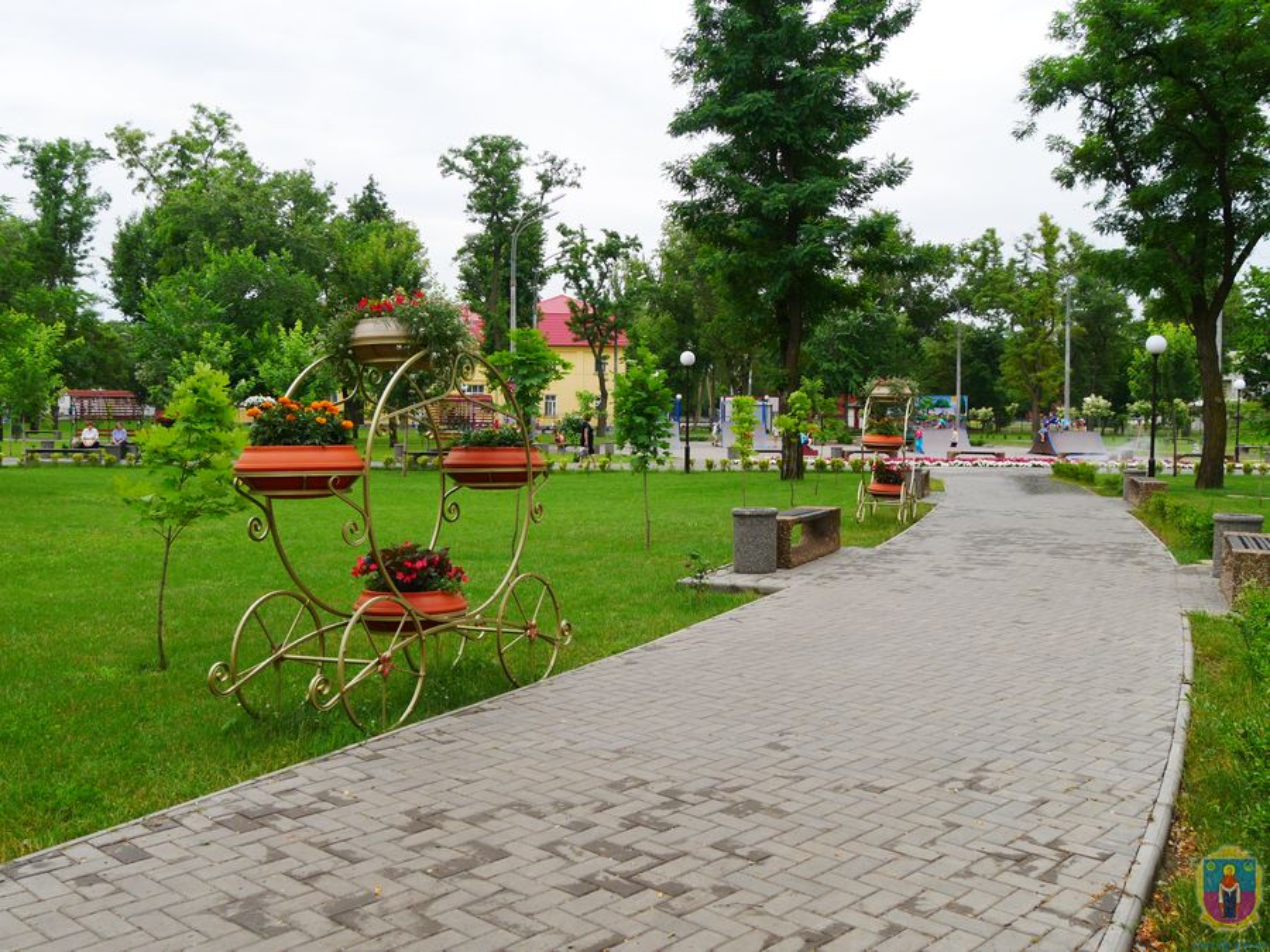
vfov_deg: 41.8
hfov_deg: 54.0
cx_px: 635
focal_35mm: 34
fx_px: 1247
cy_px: 476
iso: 200
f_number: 6.3
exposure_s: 1/250
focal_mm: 17
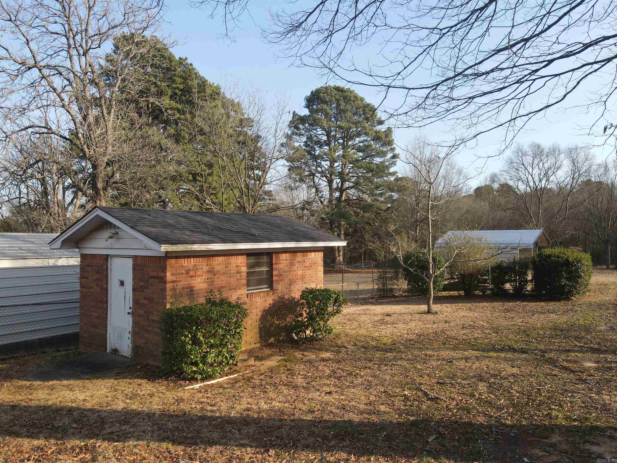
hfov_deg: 71.6
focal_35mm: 24
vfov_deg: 56.8
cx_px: 308
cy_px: 232
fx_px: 428
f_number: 2.8
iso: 100
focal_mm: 4.5
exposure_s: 1/240
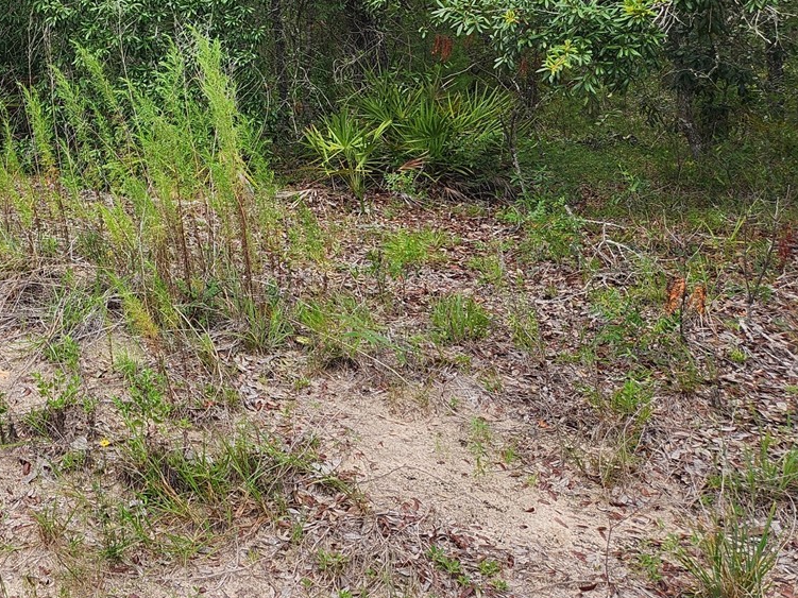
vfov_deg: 27.8
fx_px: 1129
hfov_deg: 34.4
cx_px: -47
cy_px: -8
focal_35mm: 49
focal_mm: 5.4
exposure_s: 1/799
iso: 20
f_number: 1.8
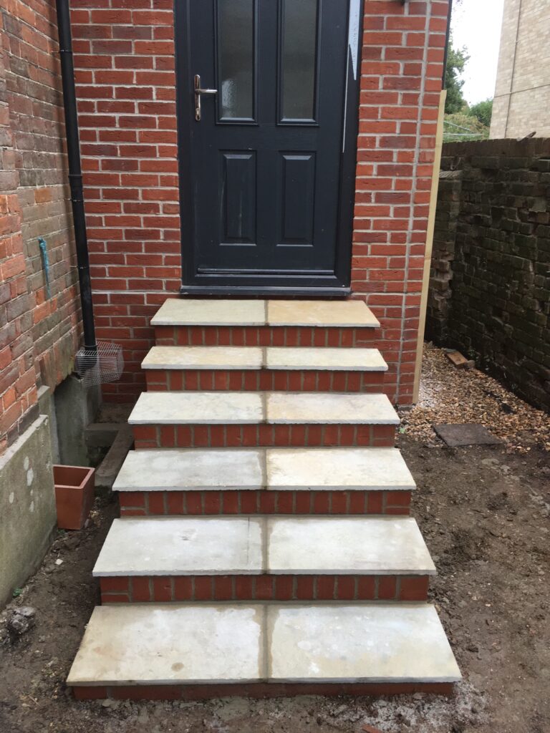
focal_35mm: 29
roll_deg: -1.4
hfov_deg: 48.2
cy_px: 366
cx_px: 275
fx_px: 614
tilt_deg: -17.5
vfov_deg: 61.7
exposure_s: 1/100
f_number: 2.2
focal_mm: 4.15
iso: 40
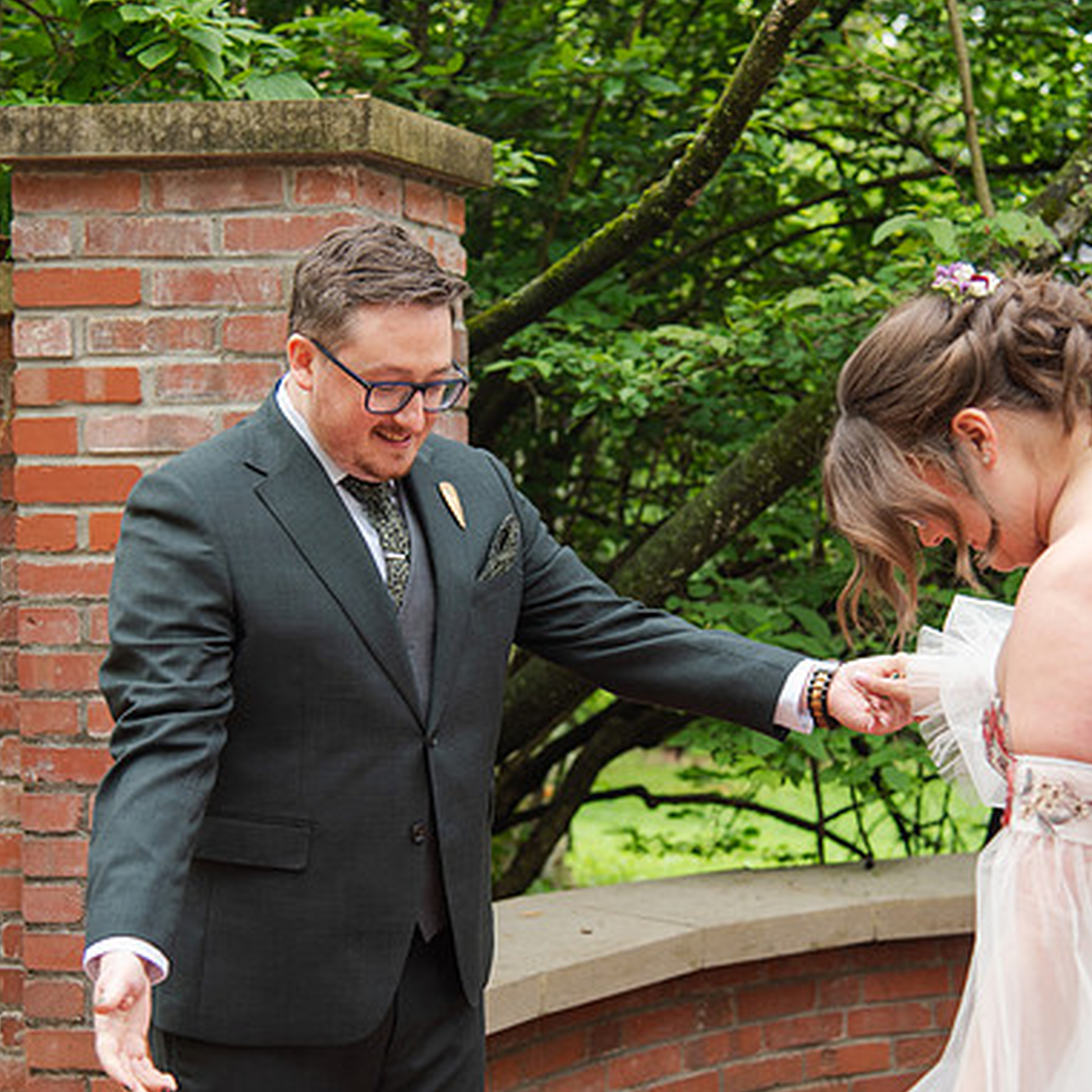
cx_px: 551
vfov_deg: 22.5
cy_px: 547
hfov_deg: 22.5
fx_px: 2748
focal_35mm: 77
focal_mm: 52
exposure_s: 1/400
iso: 400
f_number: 4
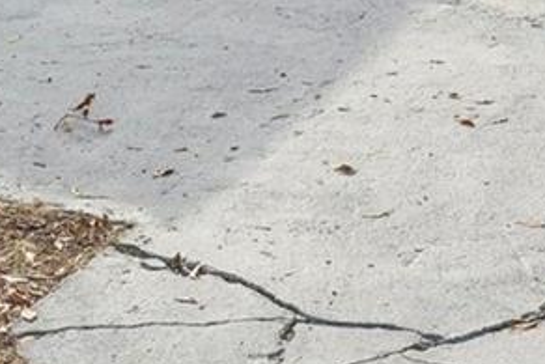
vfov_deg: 10.6
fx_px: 1742
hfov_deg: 17.7
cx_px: 183
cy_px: -441
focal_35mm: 115
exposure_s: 1/1250
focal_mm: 21
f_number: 8
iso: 640
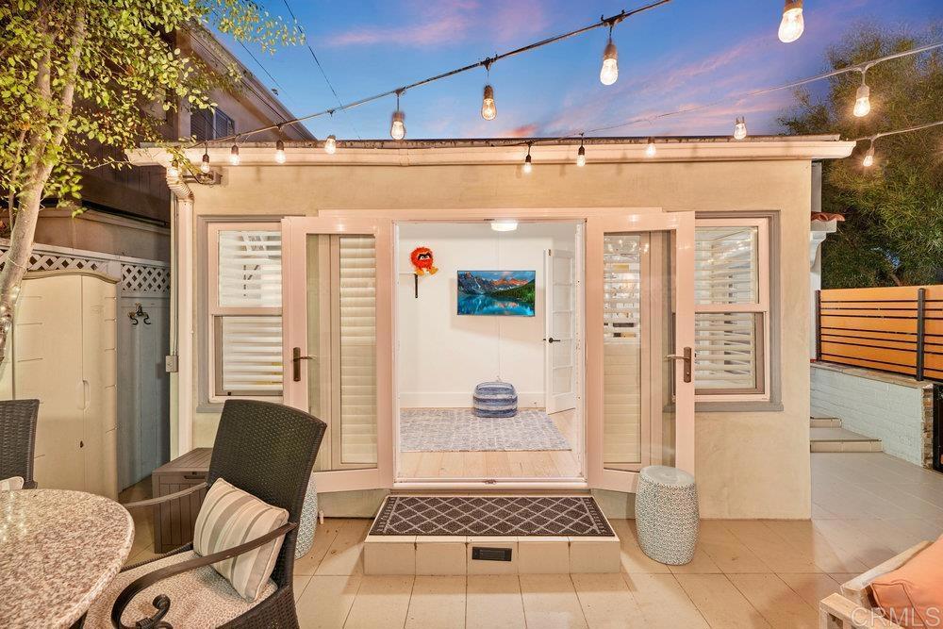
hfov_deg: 96.7
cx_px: 472
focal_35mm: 16
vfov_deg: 73.8
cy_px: 314
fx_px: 419
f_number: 5.6
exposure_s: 1/60
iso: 320
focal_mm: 16
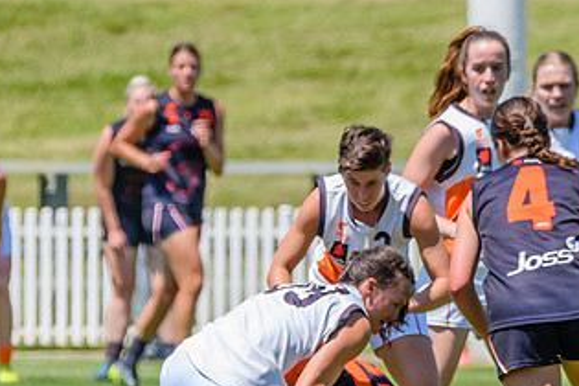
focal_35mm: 1106
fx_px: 17787
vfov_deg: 1.2
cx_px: 225
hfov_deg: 1.9
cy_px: 363
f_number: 8
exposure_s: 1/2000
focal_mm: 360
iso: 800
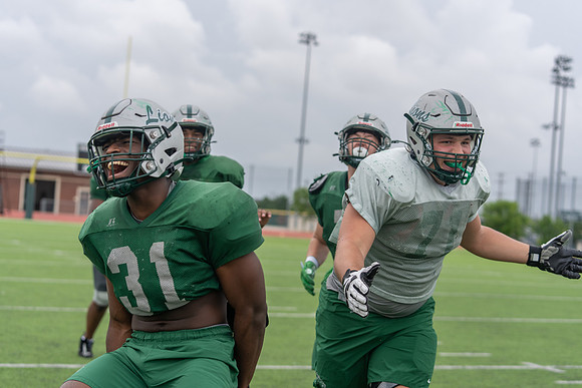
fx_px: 1132
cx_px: 291
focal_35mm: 70
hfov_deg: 28.8
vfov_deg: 19.5
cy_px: 194
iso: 250
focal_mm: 70
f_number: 3.5
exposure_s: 1/1250
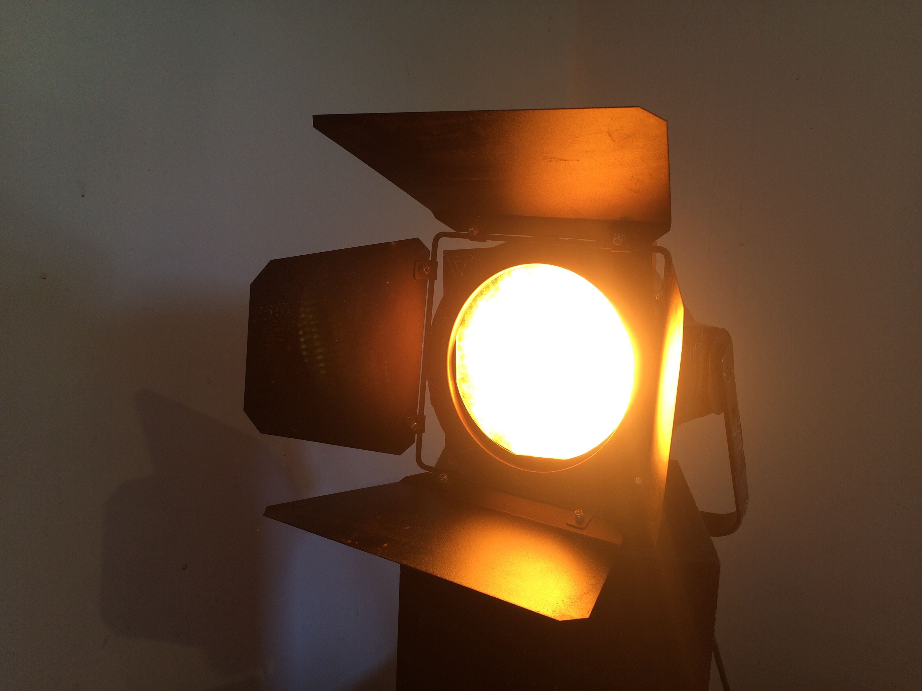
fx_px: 772
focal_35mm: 29
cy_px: 346
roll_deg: -0.3
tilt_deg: -11.9
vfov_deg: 48.2
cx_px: 461
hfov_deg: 61.7
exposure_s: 1/100
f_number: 2.2
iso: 32
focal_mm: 4.15
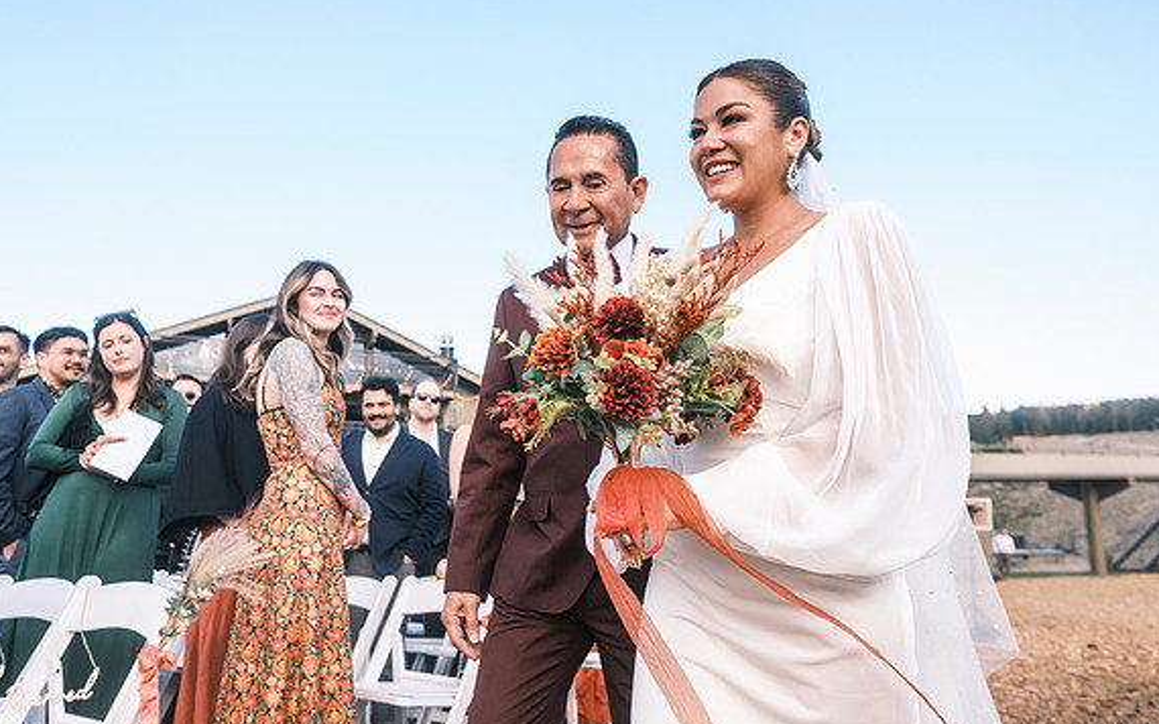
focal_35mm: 28
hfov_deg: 66.5
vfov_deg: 44.5
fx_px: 884
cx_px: 586
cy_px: 349
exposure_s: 1/1250
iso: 400
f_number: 2.8
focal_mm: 18
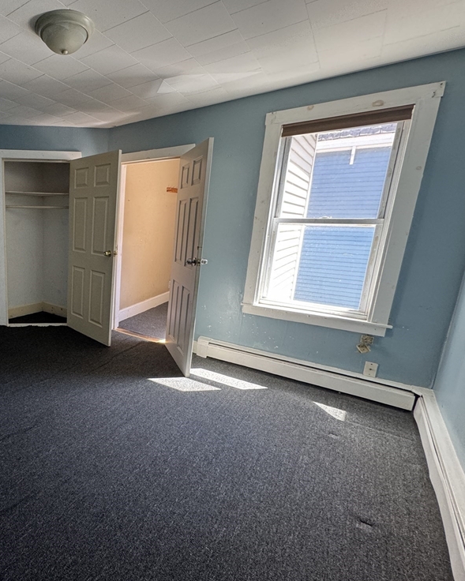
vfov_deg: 83.3
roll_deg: -0.3
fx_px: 327
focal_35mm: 19
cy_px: 289
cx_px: 62
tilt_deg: -15.0
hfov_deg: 61.7
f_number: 2.2
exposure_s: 1/99
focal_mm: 2.22
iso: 160
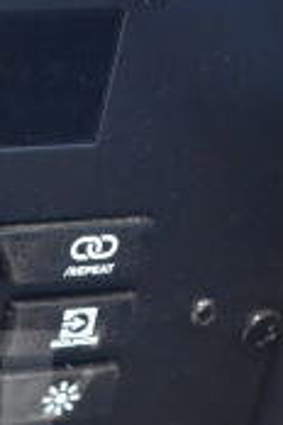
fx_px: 1674
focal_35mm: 142
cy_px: 523
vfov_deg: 14.0
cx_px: -159
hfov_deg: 9.4
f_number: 3.5
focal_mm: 18
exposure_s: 1/30
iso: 3200
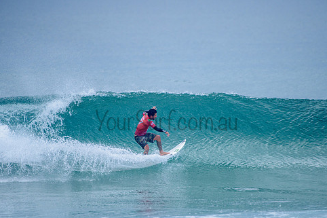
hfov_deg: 3.4
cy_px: 114
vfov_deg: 2.3
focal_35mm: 602
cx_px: 166
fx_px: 5466
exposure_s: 1/2000
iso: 400
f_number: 5.6
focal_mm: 500
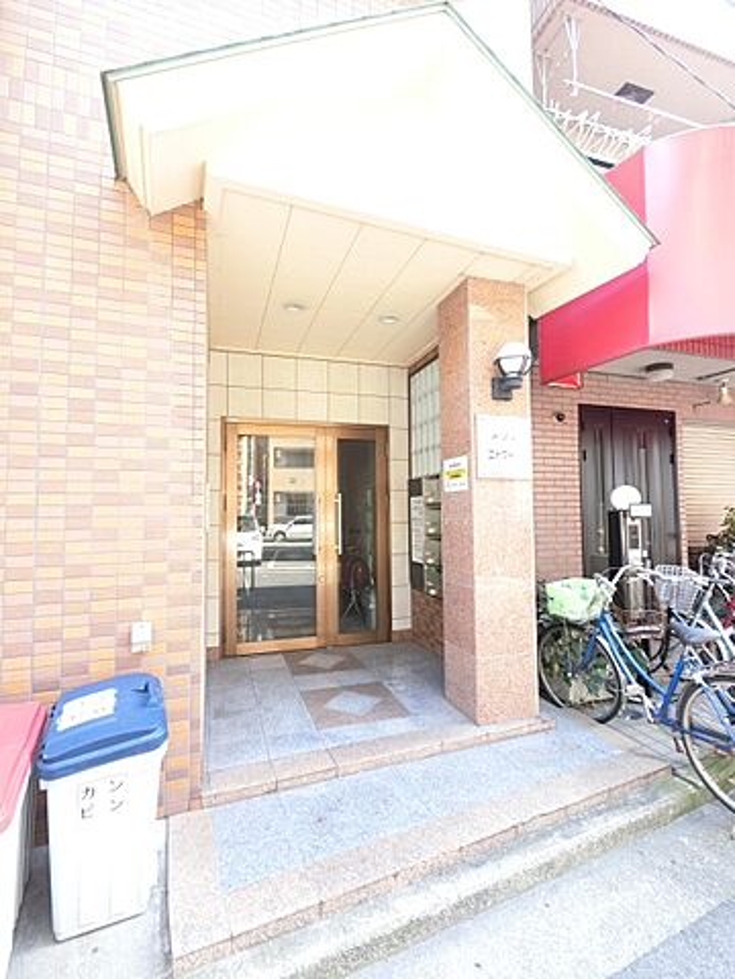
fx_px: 453
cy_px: 490
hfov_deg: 78.1
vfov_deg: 94.5
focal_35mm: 16
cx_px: 368
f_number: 2.8
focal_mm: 2.87
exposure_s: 1/125
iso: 200
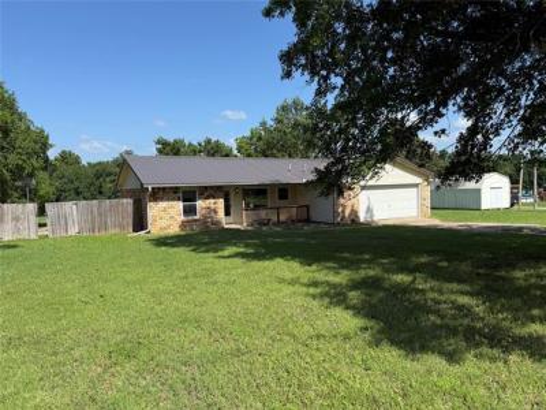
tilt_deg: -3.5
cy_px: 205
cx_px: 273
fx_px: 379
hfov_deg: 71.6
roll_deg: +2.3
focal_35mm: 24
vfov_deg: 56.8
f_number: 1.78
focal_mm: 6.76
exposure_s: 1/3759
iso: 80
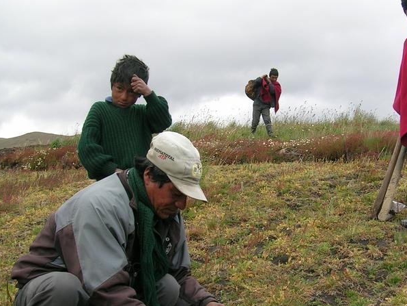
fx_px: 553
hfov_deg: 40.2
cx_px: 249
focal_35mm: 47
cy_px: 167
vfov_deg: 30.9
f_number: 4.8
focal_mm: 5.4
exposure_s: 1/154
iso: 50
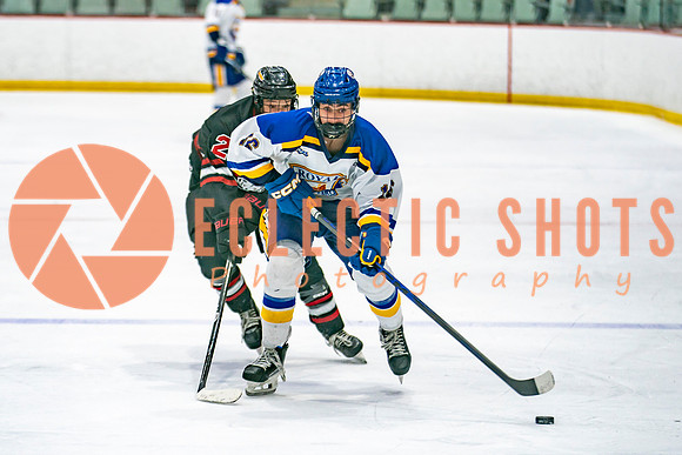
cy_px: 175
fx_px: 4076
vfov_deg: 6.4
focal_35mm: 215
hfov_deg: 9.6
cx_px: 270
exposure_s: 1/640
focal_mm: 130
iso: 500
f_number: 2.8
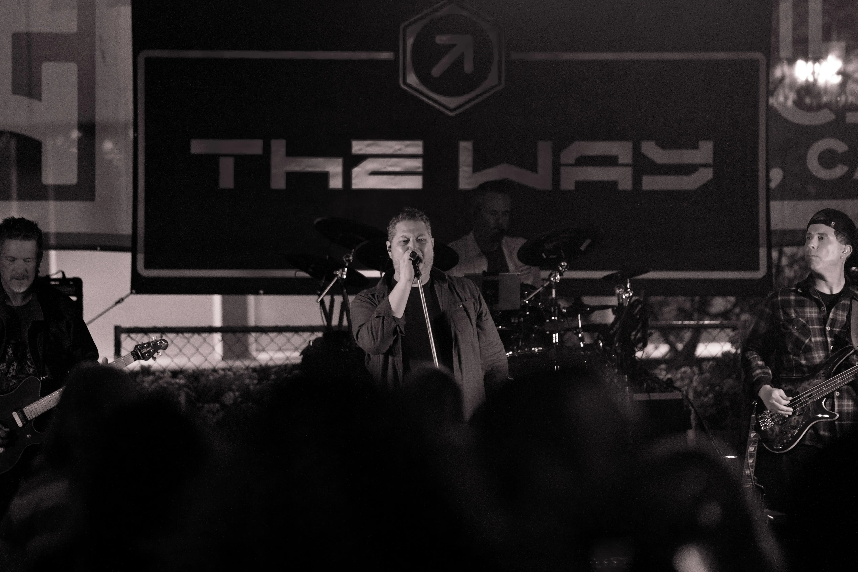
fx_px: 5386
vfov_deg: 6.1
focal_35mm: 226
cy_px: 236
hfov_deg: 9.1
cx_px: 432
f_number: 3.2
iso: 6400
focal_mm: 191
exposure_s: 1/500
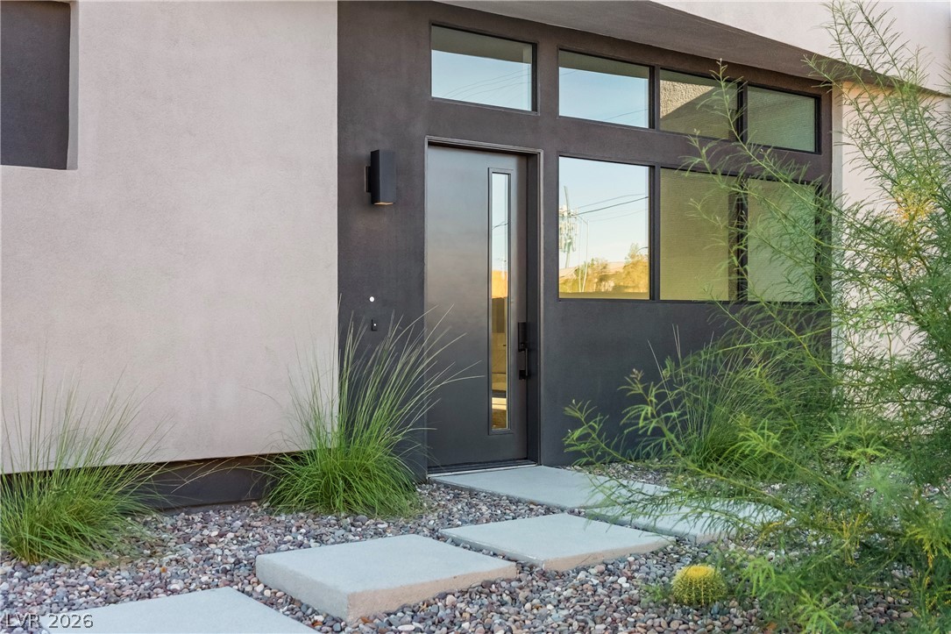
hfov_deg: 46.4
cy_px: 317
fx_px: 1109
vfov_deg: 31.9
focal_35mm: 42
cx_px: 476
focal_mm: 28
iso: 400
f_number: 2.8
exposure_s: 1/8000
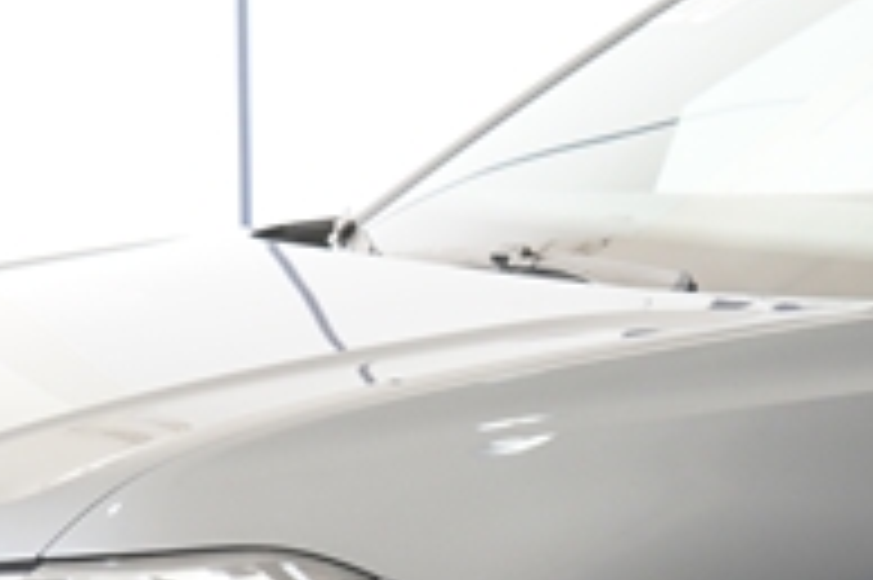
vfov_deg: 5.4
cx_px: 1332
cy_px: 546
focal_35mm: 254
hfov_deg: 7.9
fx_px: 6154
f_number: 4
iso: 160
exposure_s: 1/100
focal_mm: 32
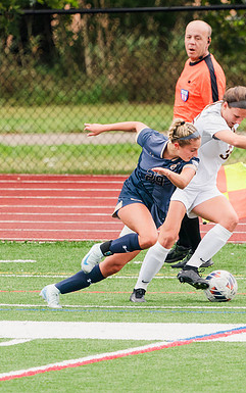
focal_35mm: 1240
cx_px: 191
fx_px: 13286
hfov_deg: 1.1
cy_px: 163
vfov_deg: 1.7
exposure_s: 1/1600
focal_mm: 600
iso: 1600
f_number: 6.3
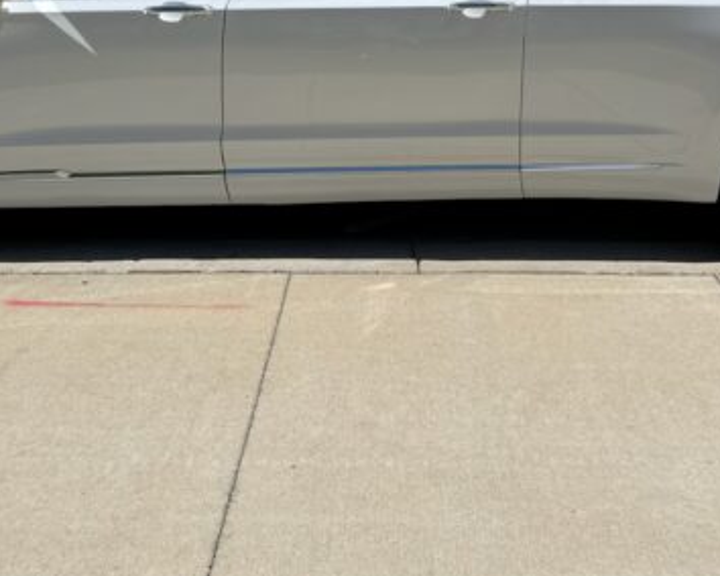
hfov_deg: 35.4
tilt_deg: -6.7
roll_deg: +0.3
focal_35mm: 53
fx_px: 1129
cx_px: 374
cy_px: 45
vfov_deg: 27.5
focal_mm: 6.76
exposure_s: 1/6711
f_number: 1.78
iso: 80
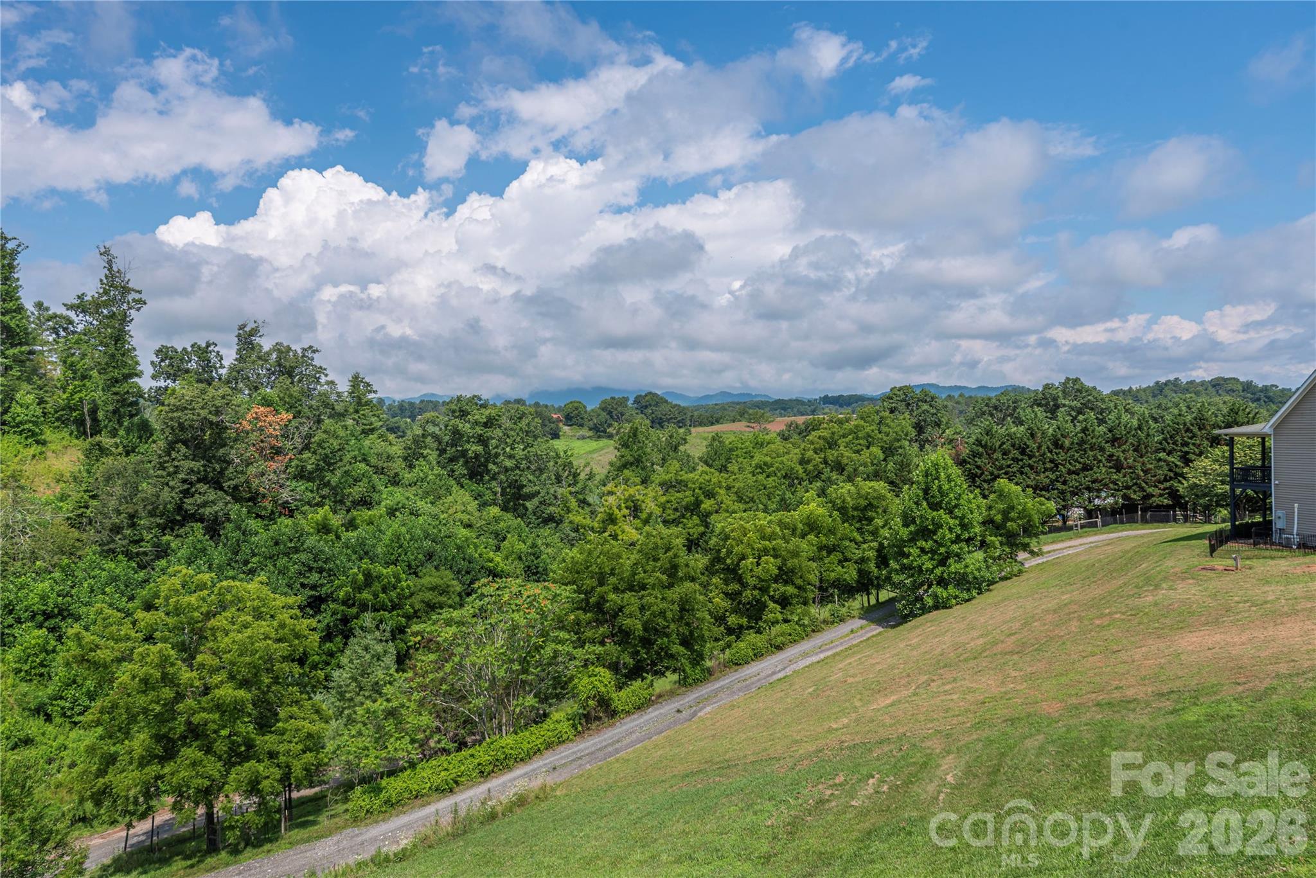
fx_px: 877
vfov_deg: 53.1
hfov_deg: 73.7
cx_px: 658
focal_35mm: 24
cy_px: 439
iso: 320
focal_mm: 24
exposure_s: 1/2500
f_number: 8
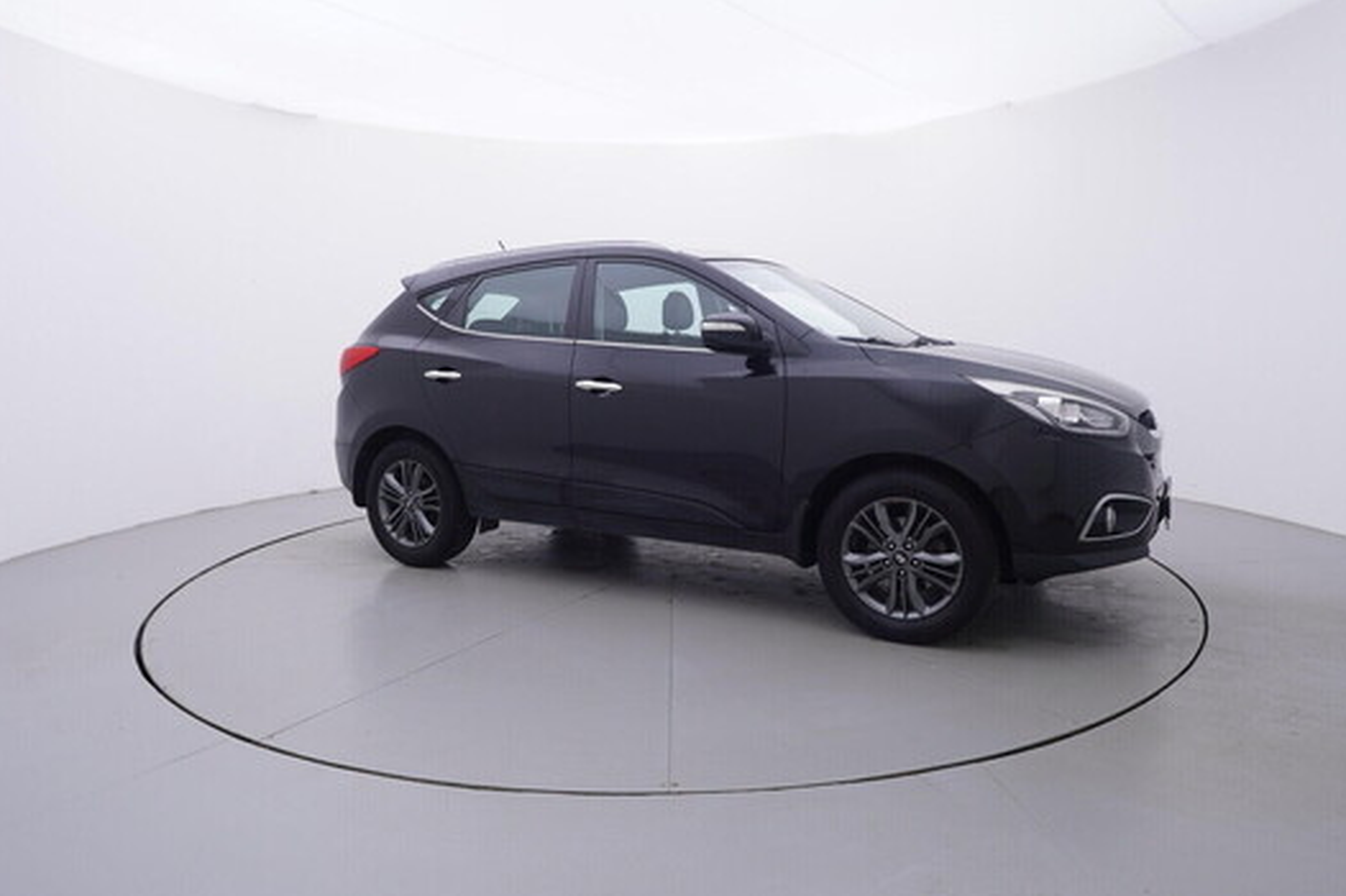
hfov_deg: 74.9
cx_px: 672
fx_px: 879
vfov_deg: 54.0
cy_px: 442
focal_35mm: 24
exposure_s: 1/80
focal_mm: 15
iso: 200
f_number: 5
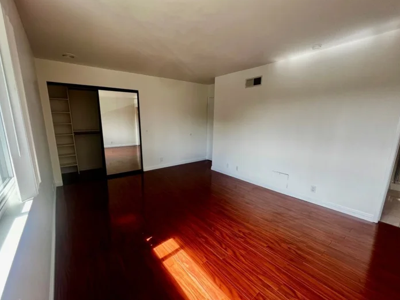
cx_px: 187
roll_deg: -0.1
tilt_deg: -13.4
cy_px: 156
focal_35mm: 14
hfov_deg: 101.9
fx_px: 162
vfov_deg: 85.6
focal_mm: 1.57
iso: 64
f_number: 1.8
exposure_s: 1/99
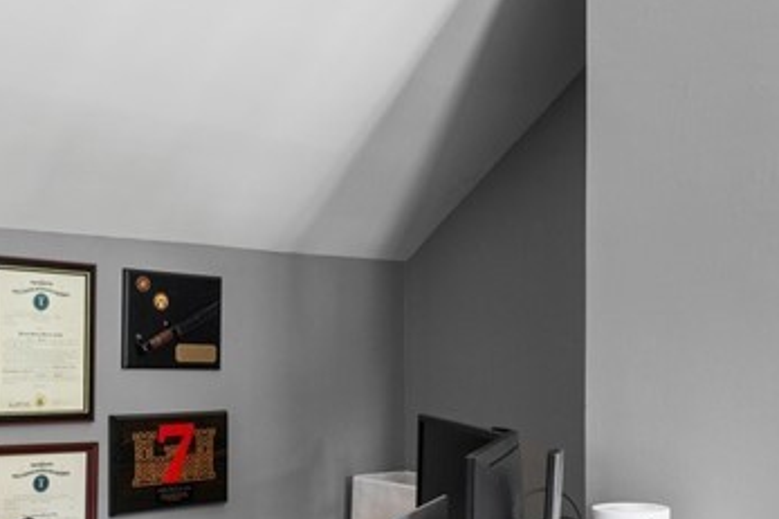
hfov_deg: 41.0
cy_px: 426
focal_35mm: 48
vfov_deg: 27.4
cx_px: 312
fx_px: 1037
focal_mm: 15.3
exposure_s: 1/6
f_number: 7.1
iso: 800
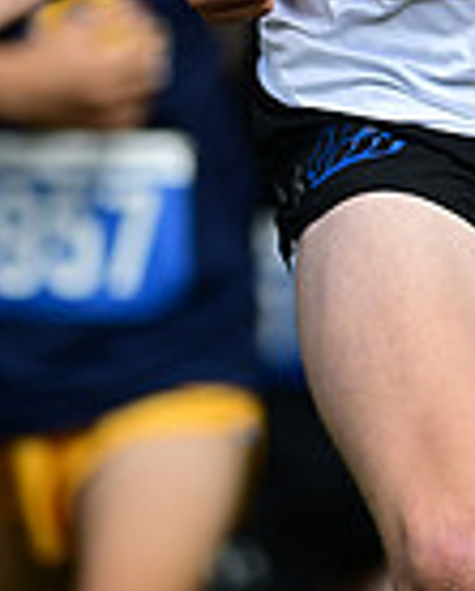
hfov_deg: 1.3
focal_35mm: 1182
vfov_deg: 1.6
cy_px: -43
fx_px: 20703
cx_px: 657
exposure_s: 1/2000
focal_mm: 300
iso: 160
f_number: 2.8
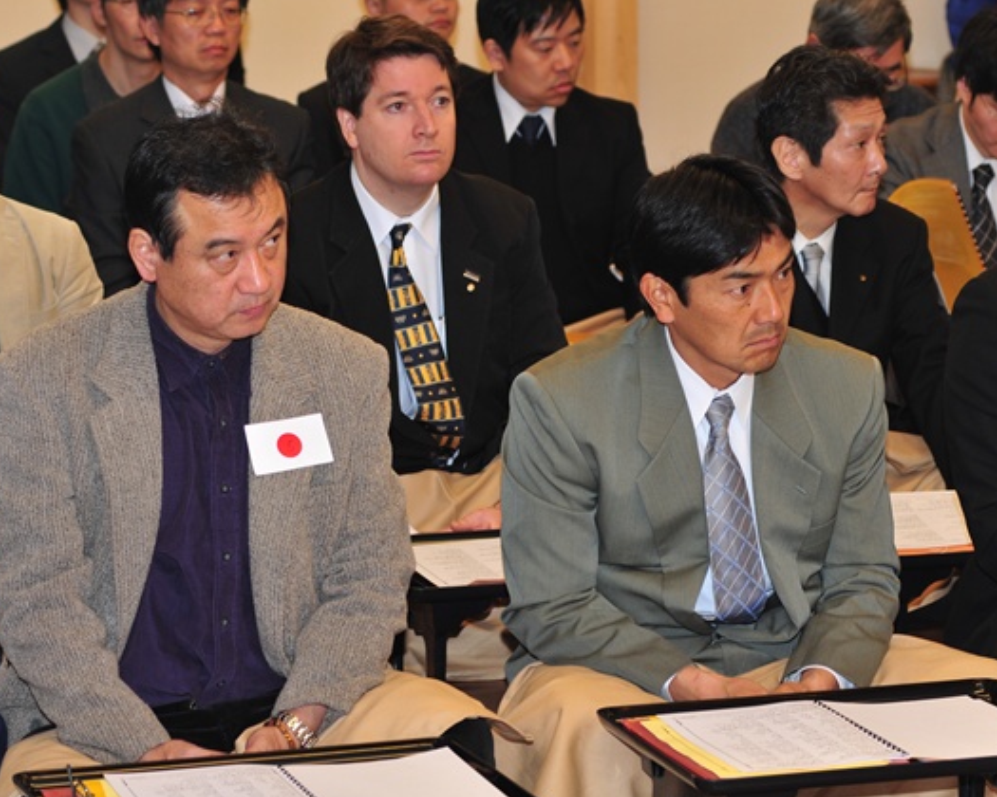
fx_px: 4043
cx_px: 463
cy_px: 401
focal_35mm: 137
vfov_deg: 11.3
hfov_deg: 14.1
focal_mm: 80
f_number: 5
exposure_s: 1/60
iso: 200
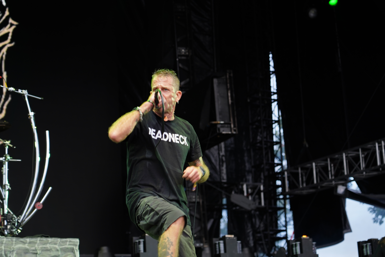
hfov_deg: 22.6
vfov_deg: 15.2
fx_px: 962
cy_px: 128
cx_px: 192
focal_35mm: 90
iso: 320
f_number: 4
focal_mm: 90
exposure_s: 1/100
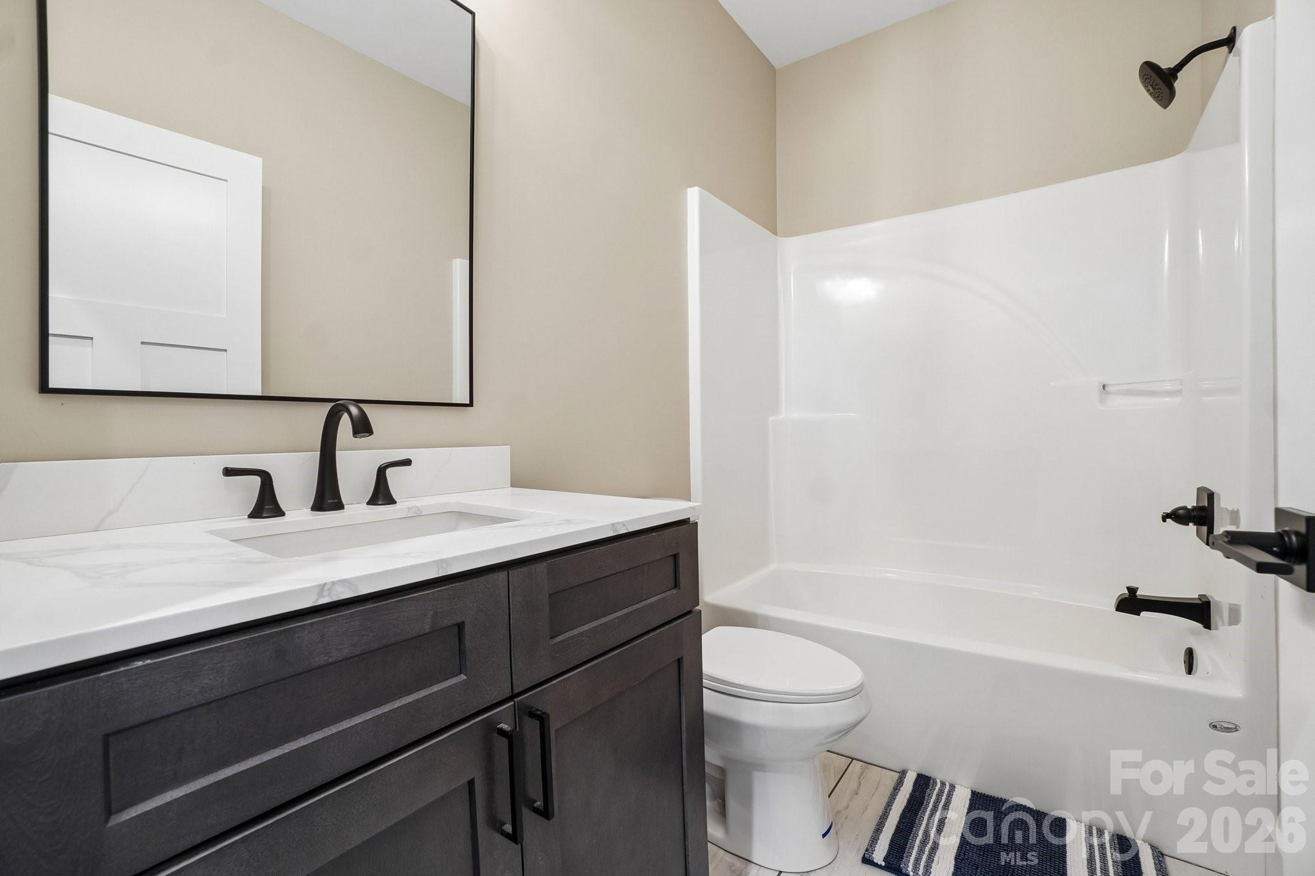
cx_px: 658
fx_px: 548
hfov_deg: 100.4
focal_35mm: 15
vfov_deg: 77.3
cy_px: 438
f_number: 8
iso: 400
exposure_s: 1/10
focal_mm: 10
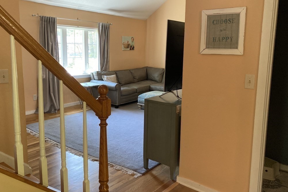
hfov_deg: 61.9
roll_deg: -1.8
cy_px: 88
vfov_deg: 43.6
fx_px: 240
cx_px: 147
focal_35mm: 30
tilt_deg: -8.3
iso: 250
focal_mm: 3.99
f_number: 1.8
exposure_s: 1/60
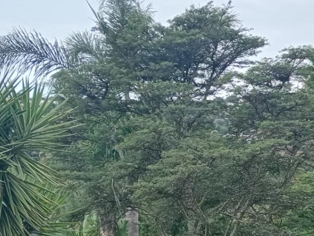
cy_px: 159
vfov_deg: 16.6
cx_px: 472
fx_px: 809
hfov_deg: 19.2
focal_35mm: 89
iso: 100
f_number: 1.8
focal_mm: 3.98
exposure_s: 1/200
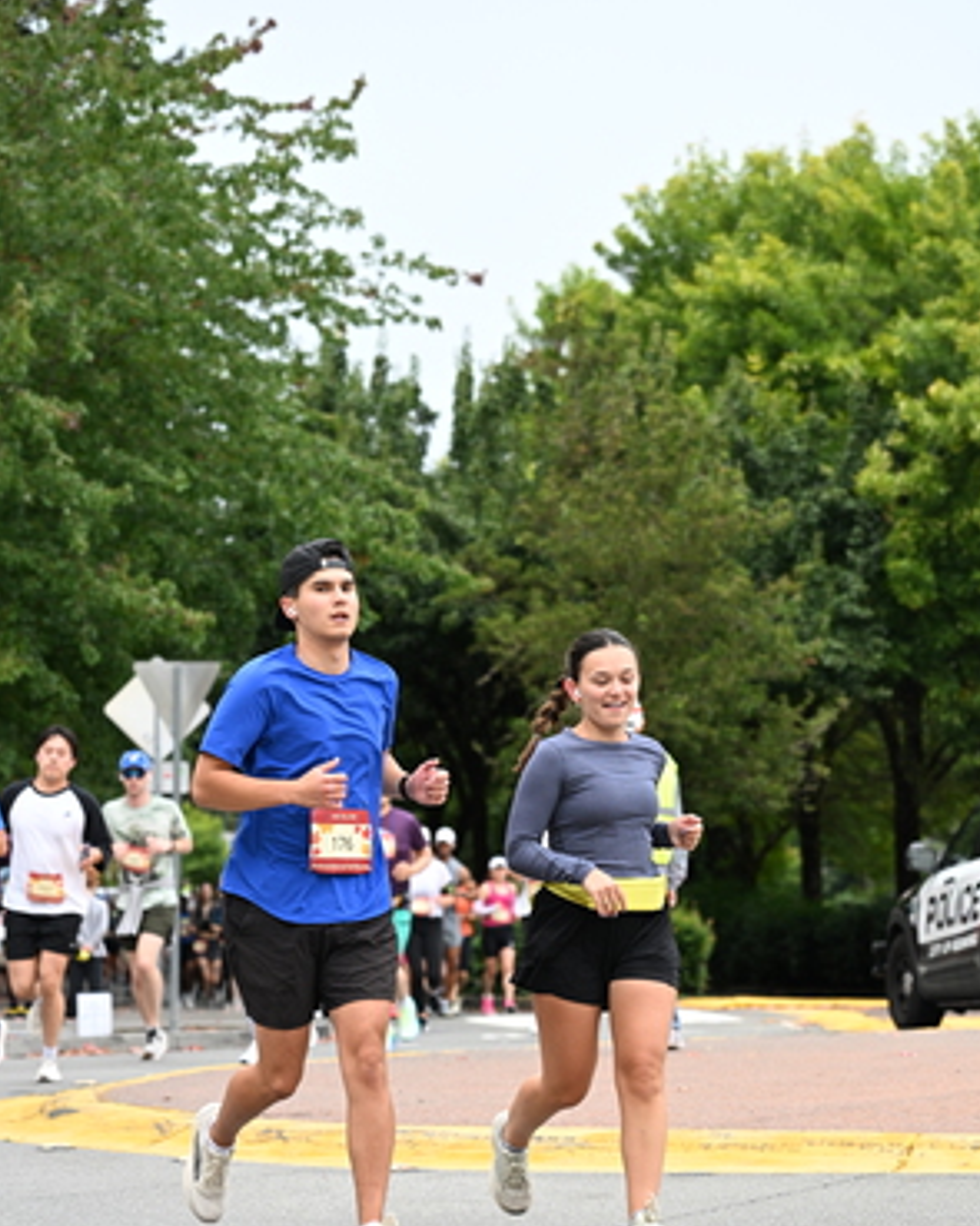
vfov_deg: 16.1
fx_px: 4316
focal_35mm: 119
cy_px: 801
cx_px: 487
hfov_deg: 13.0
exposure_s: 1/800
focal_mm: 85
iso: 1600
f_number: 4
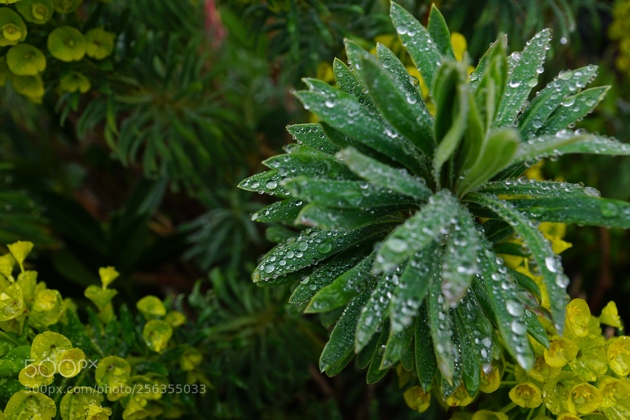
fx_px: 630
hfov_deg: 53.1
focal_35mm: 36
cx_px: 315
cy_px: 210
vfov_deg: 36.9
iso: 100
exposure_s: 1/125
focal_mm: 24
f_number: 5.6
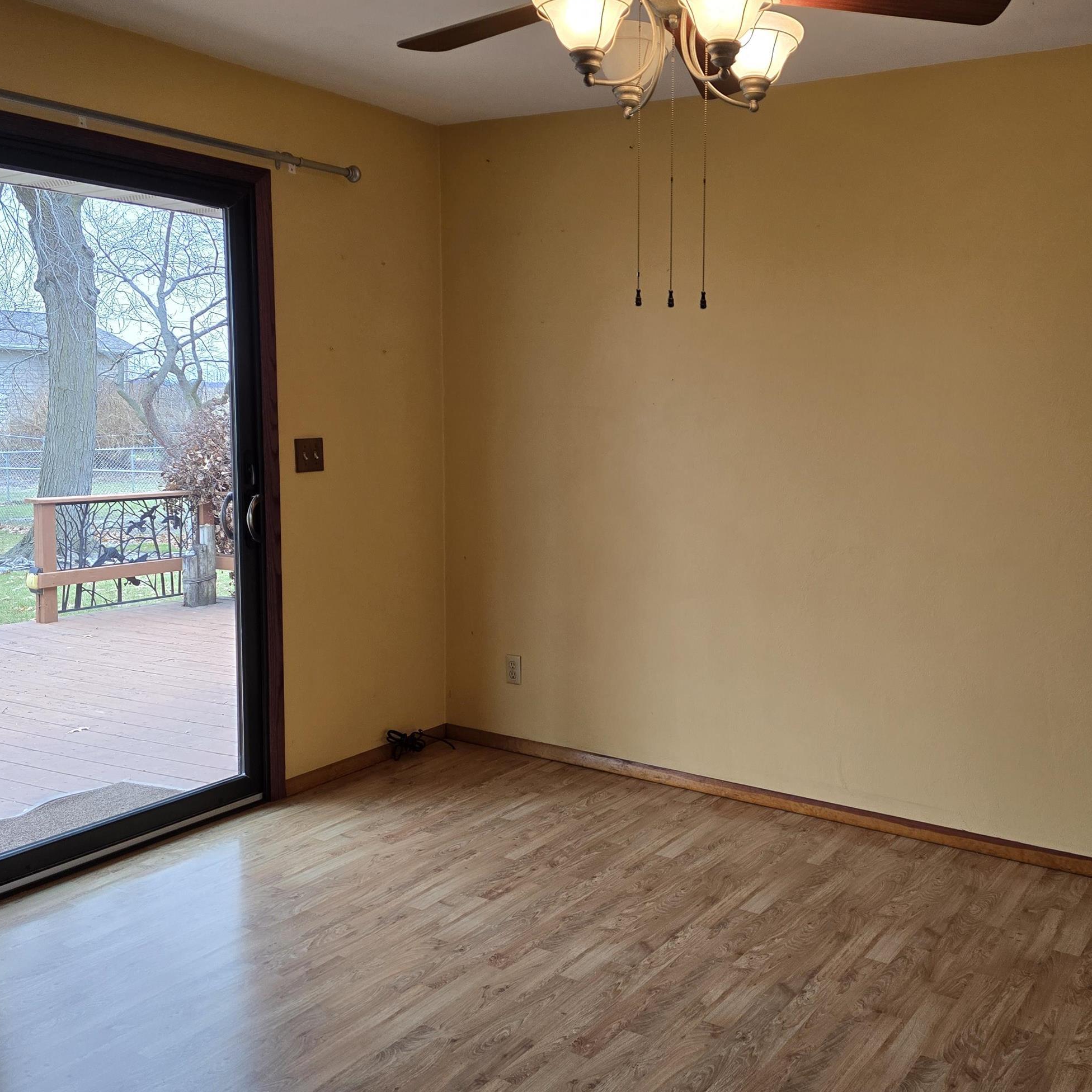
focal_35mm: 32
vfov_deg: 51.1
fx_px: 1142
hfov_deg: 50.4
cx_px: 711
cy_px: 510
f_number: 1.7
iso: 125
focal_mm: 6.3
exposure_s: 1/120
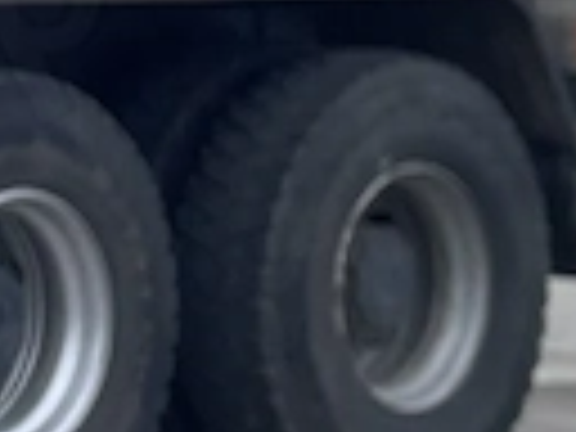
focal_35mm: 203
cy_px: -212
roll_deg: -0.6
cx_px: -1138
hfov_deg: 8.3
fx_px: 3378
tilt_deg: +0.4
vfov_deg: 7.2
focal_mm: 4.2
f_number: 1.6
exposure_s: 1/530
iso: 32
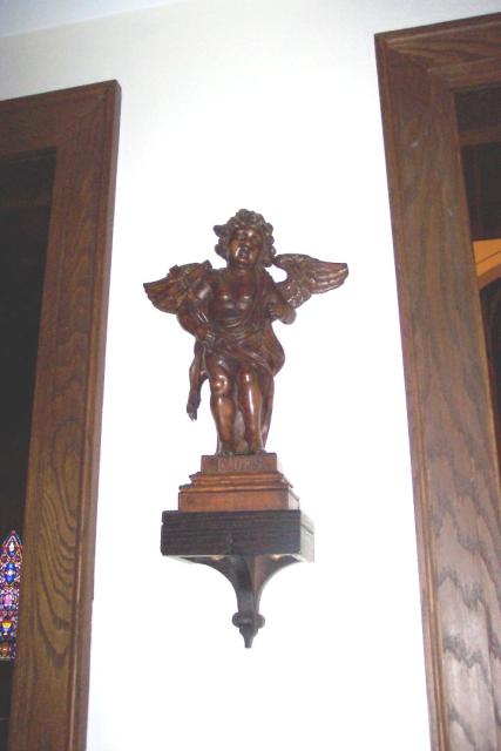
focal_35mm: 38
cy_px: 376
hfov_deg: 35.1
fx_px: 793
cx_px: 250
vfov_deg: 50.7
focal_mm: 8
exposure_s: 1/30
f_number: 2.8
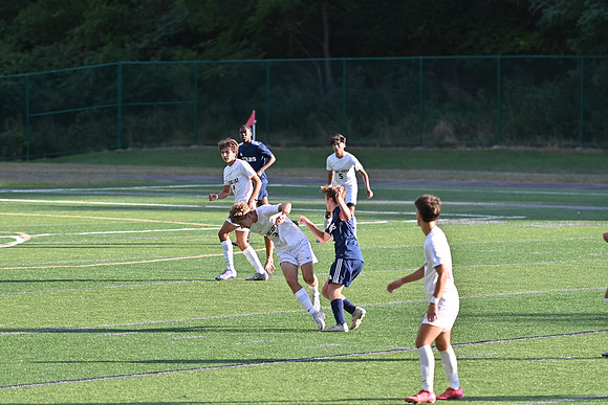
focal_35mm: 262
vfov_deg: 5.2
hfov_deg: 7.9
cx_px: 304
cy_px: 202
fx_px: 4426
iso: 200
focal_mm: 175
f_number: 2.8
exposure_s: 1/1600
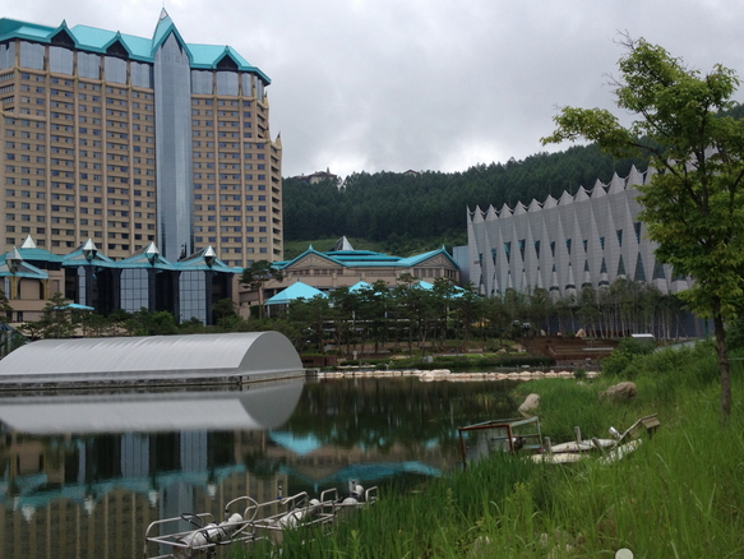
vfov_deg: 34.4
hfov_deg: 44.8
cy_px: 295
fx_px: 903
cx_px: 361
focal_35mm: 42
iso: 50
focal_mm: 4.28
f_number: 2.4
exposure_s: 1/1577
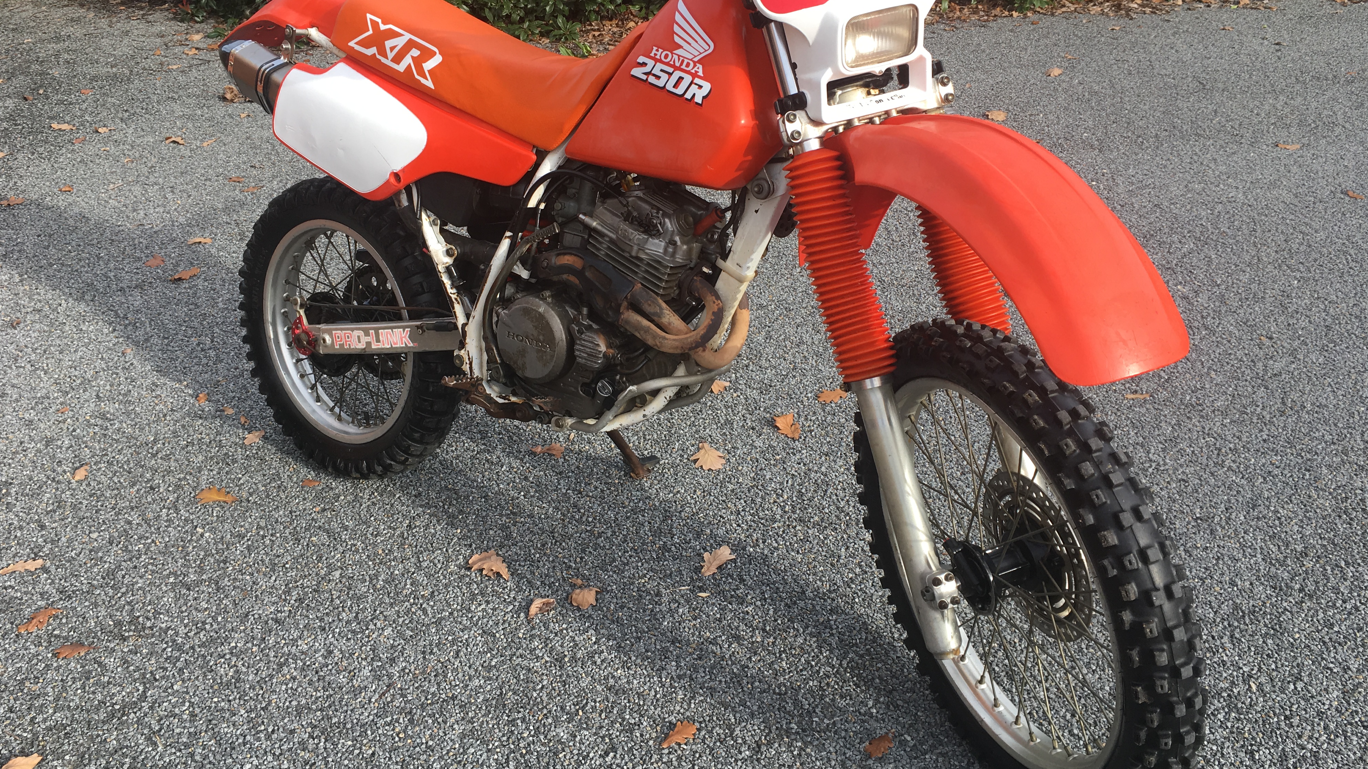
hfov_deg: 61.0
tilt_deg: -27.3
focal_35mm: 32
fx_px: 1161
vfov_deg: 36.6
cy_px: 339
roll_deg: +0.2
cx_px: 677
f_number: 2.2
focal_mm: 4.15
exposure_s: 1/358
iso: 25
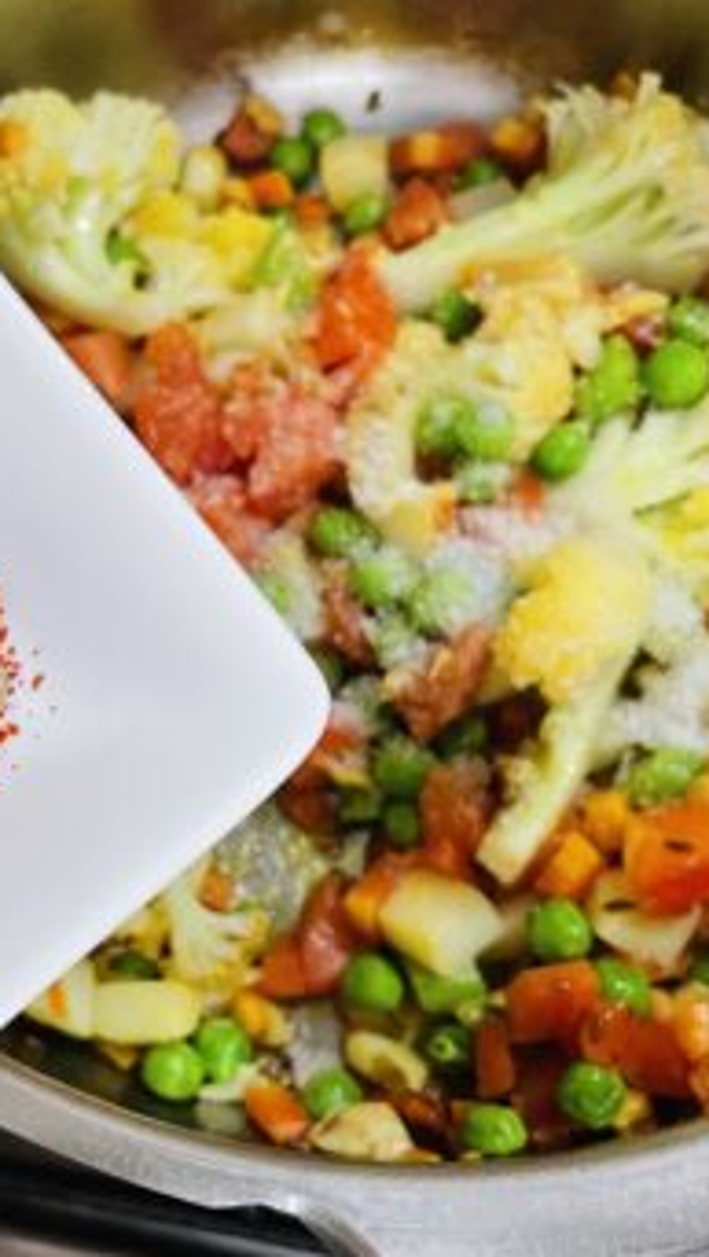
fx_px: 1600
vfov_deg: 42.9
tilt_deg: -69.7
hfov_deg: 24.4
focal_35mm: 48
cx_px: 107
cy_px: 652
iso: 160
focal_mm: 4.2
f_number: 1.6
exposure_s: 1/50
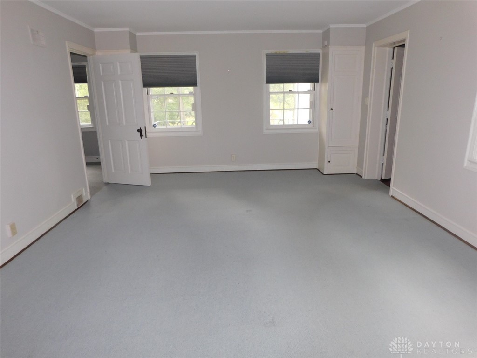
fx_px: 317
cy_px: 179
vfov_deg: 58.9
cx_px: 238
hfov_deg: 73.9
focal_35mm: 23
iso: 200
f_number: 3
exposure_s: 1/30
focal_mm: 4
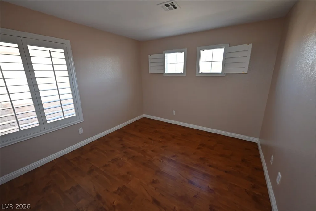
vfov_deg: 81.2
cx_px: 158
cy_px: 106
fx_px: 123
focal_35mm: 14
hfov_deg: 104.2
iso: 1100
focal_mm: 14
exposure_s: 1/60
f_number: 4
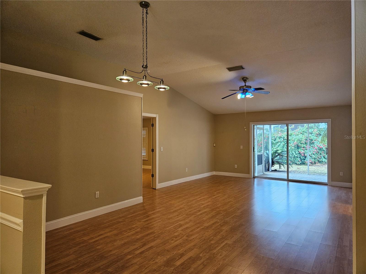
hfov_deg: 73.9
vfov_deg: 58.9
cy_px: 137
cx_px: 183
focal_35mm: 23
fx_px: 243
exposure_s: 1/120
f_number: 1.8
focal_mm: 5.4
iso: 400
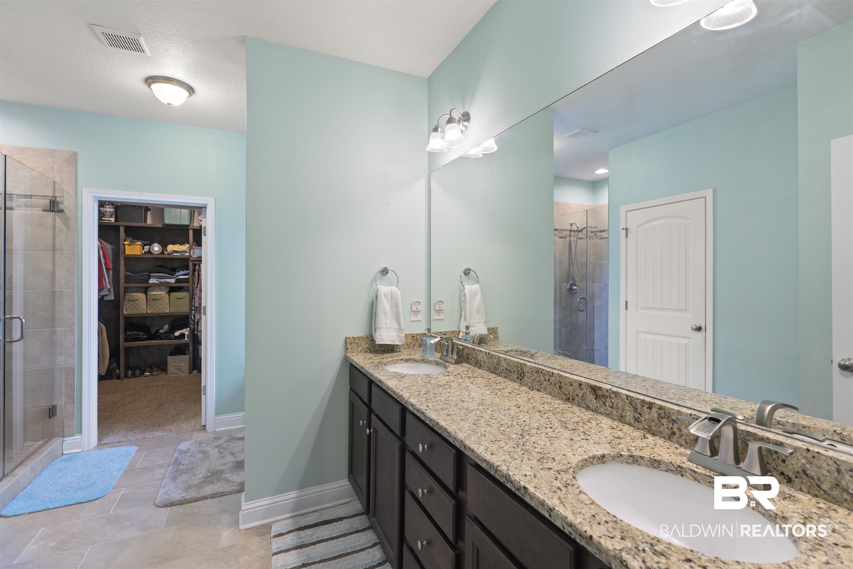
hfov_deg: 96.7
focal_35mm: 16
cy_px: 284
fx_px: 379
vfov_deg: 73.7
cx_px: 426
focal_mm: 16
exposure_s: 1/5
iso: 320
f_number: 5.6
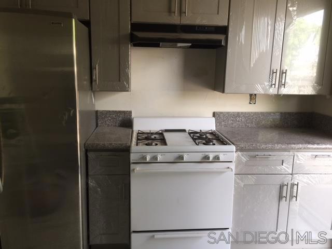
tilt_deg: -10.0
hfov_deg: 61.7
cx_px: 166
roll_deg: -2.0
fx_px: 278
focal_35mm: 29
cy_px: 124
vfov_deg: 48.2
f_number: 2.2
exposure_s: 1/40
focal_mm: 4.15
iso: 40
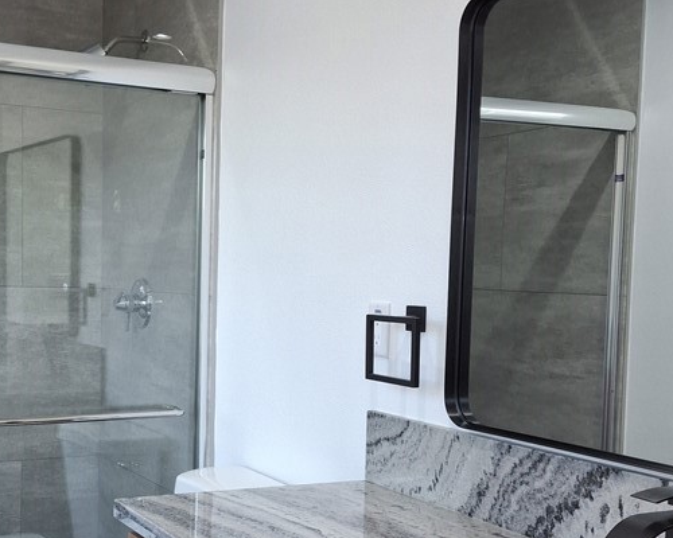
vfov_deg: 30.1
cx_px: 187
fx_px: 996
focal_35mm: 50
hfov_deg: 36.6
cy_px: 339
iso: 160
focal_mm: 4.69
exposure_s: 1/120
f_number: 1.8
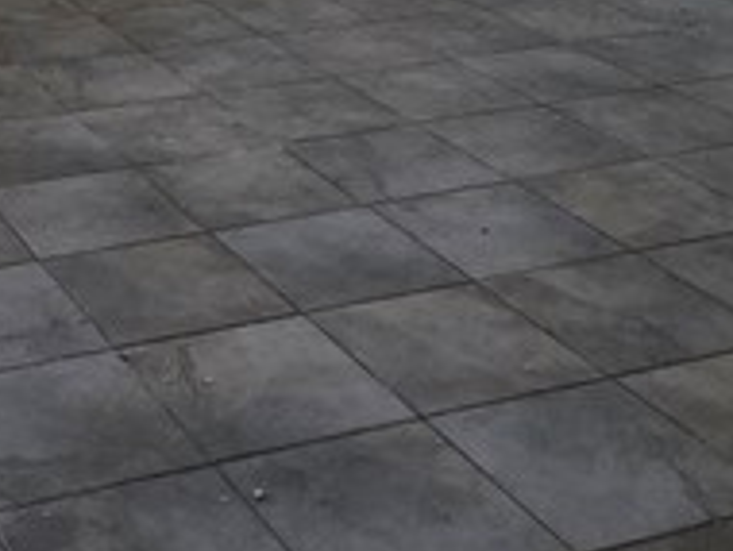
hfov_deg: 25.8
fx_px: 1484
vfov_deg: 17.4
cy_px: -424
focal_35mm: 70
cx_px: -62
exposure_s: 1/120
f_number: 1.9
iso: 100
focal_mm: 2.2
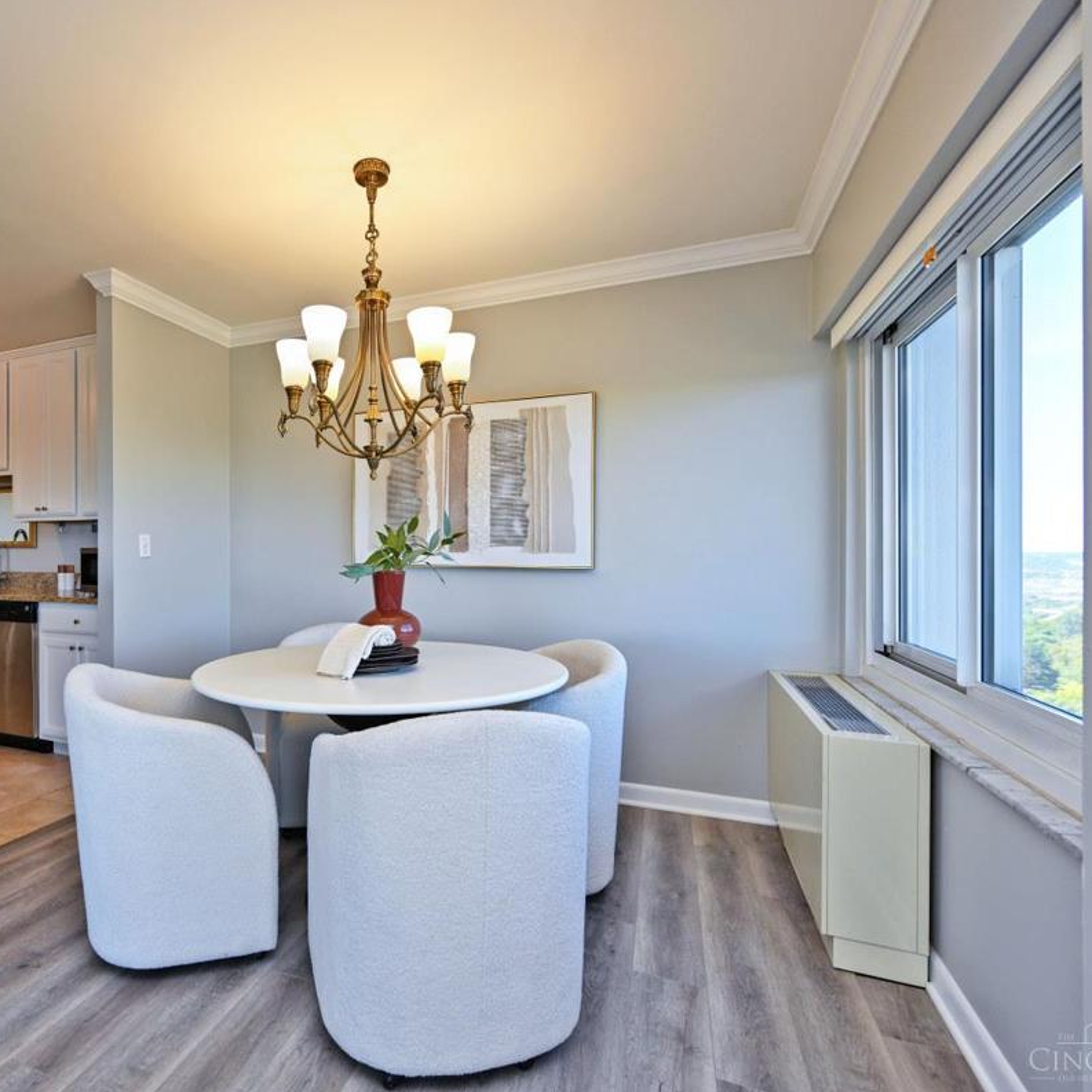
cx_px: 372
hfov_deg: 78.3
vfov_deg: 80.7
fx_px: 642
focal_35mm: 18
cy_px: 547
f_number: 5
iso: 200
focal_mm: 14
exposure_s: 1/100
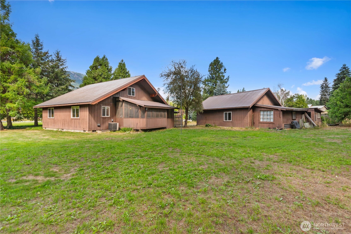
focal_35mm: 15
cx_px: 176
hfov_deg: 100.4
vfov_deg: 77.4
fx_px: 146
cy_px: 117
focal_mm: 15
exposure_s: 1/640
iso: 100
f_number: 7.1
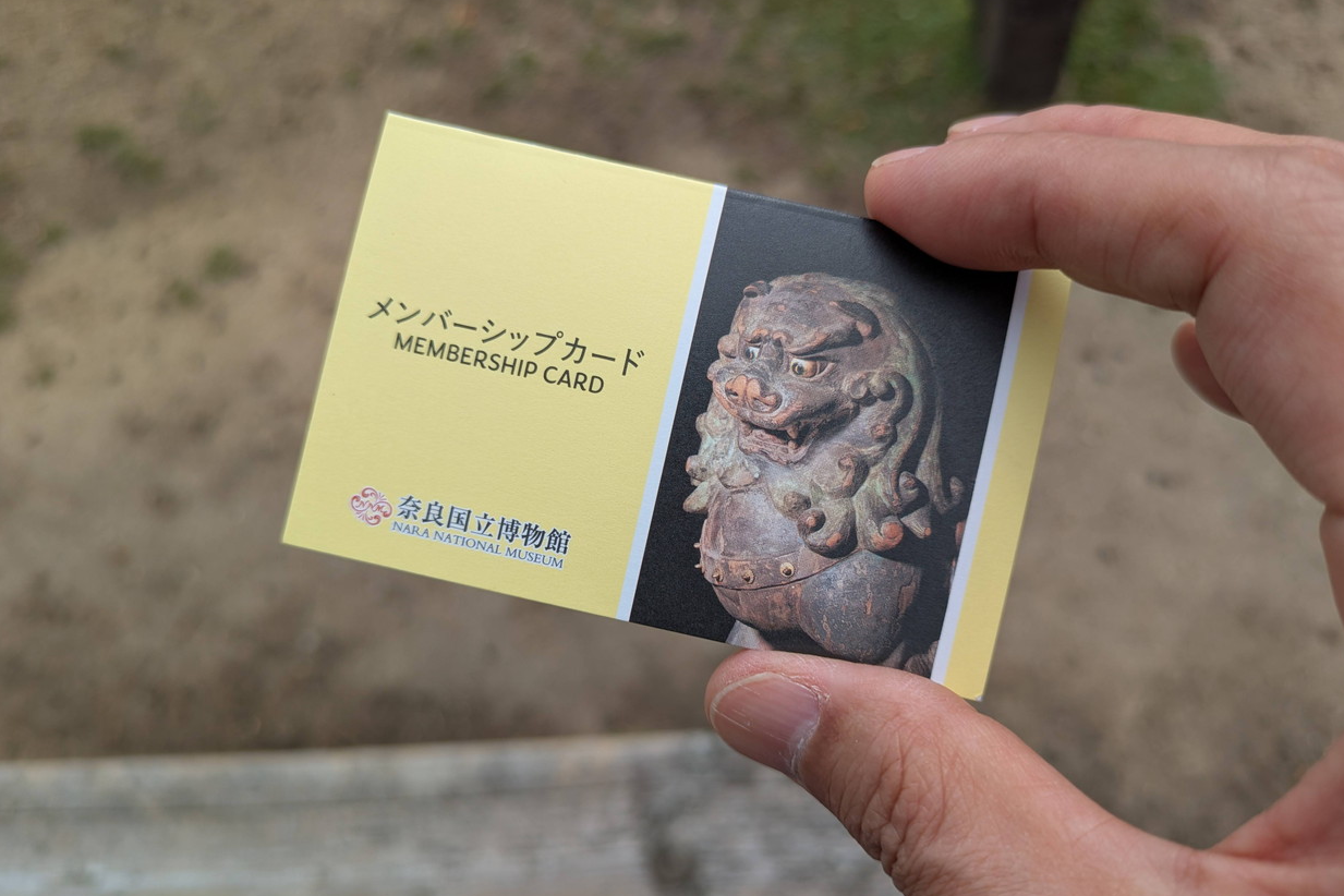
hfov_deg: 67.4
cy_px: 441
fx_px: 1008
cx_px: 676
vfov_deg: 47.9
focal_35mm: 27
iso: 51
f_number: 1.89
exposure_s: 1/1869
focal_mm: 5.43
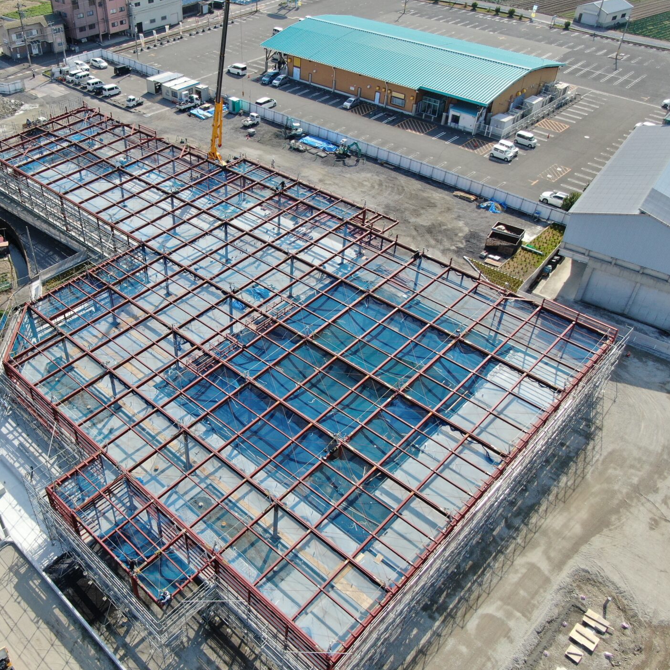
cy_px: 341
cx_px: 229
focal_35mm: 29
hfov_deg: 54.6
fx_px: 635
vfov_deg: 55.6
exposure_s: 1/800
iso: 110
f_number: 2.8
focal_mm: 4.39
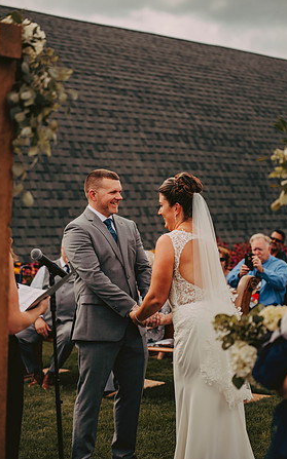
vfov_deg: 25.8
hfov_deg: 16.3
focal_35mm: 80
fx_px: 1002
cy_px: 229
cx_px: 142
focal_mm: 78
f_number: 2.8
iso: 200
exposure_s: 1/1600
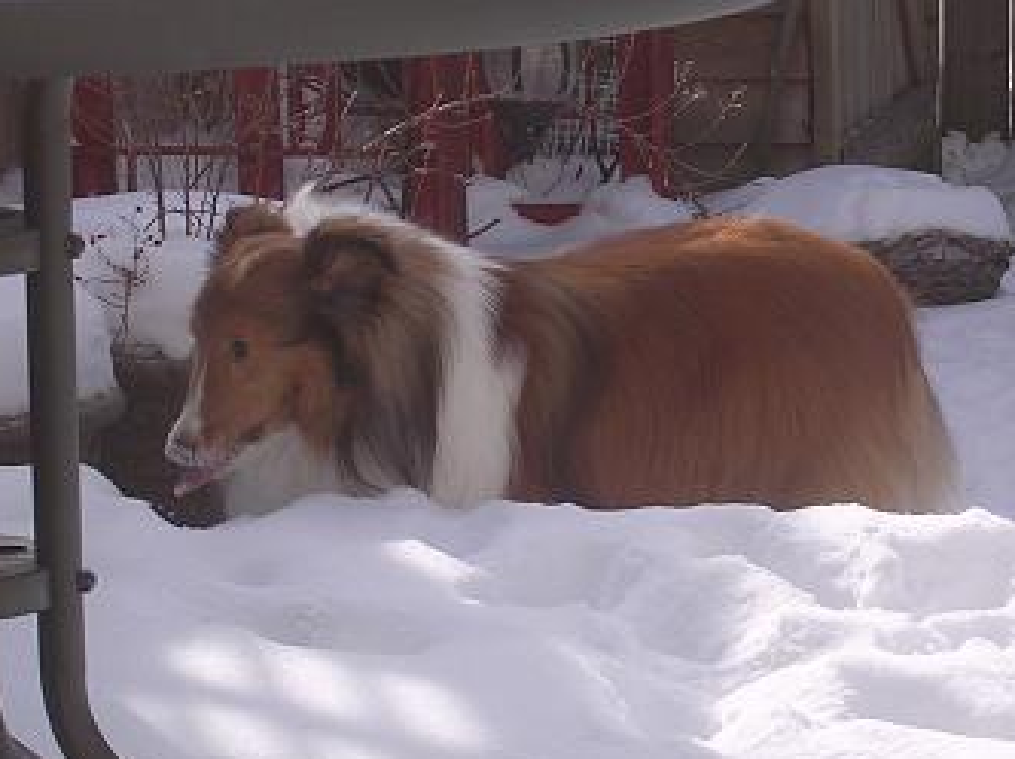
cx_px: 570
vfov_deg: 11.4
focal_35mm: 130
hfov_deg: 15.2
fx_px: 3808
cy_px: 296
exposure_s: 1/379
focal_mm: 13.7
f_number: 4.3
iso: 100
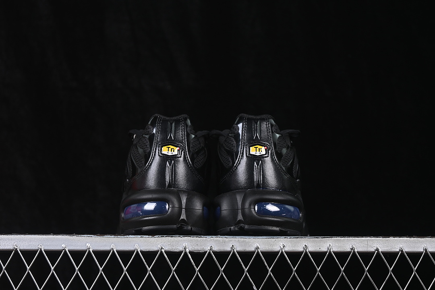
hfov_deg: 27.0
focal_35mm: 75
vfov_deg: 18.2
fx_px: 906
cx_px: 218
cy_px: 145
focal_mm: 50
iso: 160
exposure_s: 1/60
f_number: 6.3
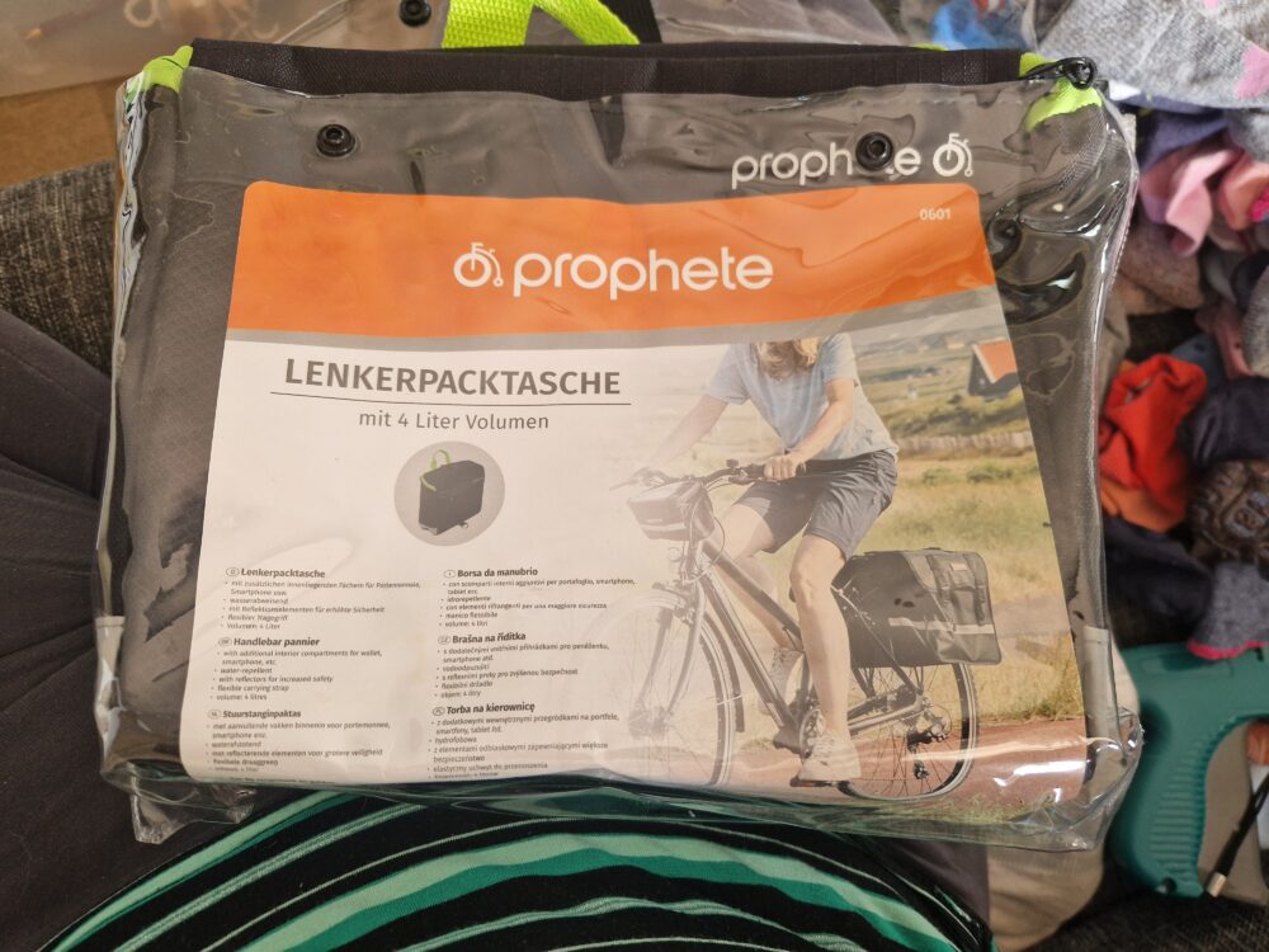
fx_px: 843
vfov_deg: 58.9
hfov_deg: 73.9
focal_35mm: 23
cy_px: 476
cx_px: 634
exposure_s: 1/100
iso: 200
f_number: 1.8
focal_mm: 5.4
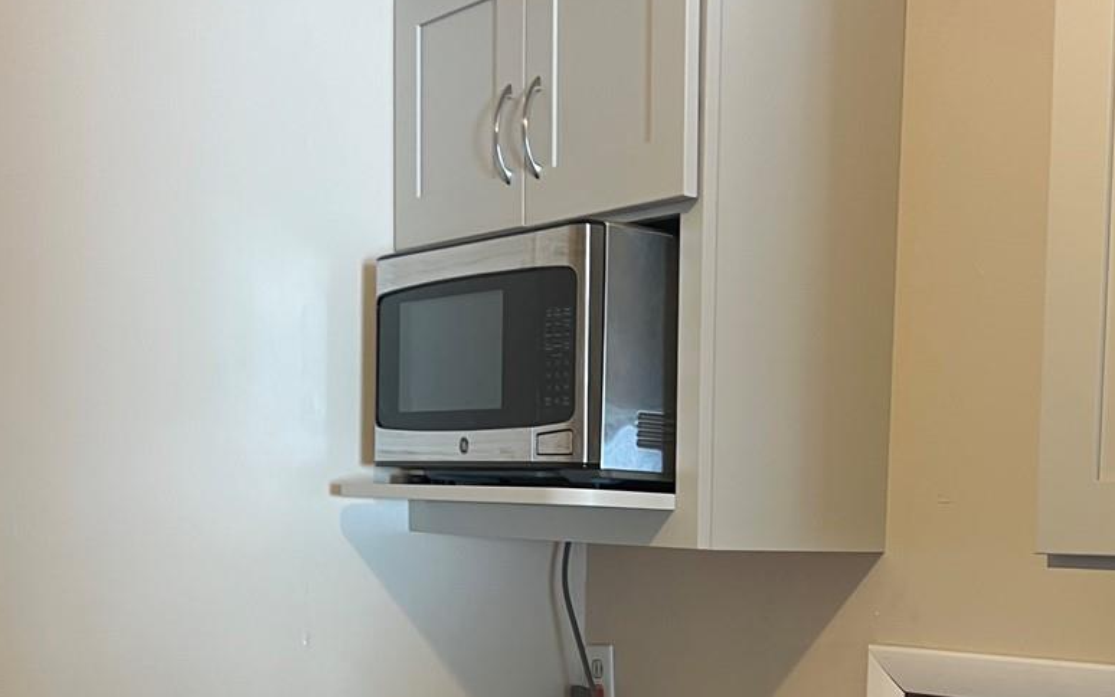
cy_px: 685
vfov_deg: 22.0
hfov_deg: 35.1
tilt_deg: -6.1
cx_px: 800
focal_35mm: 57
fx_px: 1732
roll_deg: -2.3
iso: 80
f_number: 1.5
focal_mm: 5.7
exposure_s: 1/60
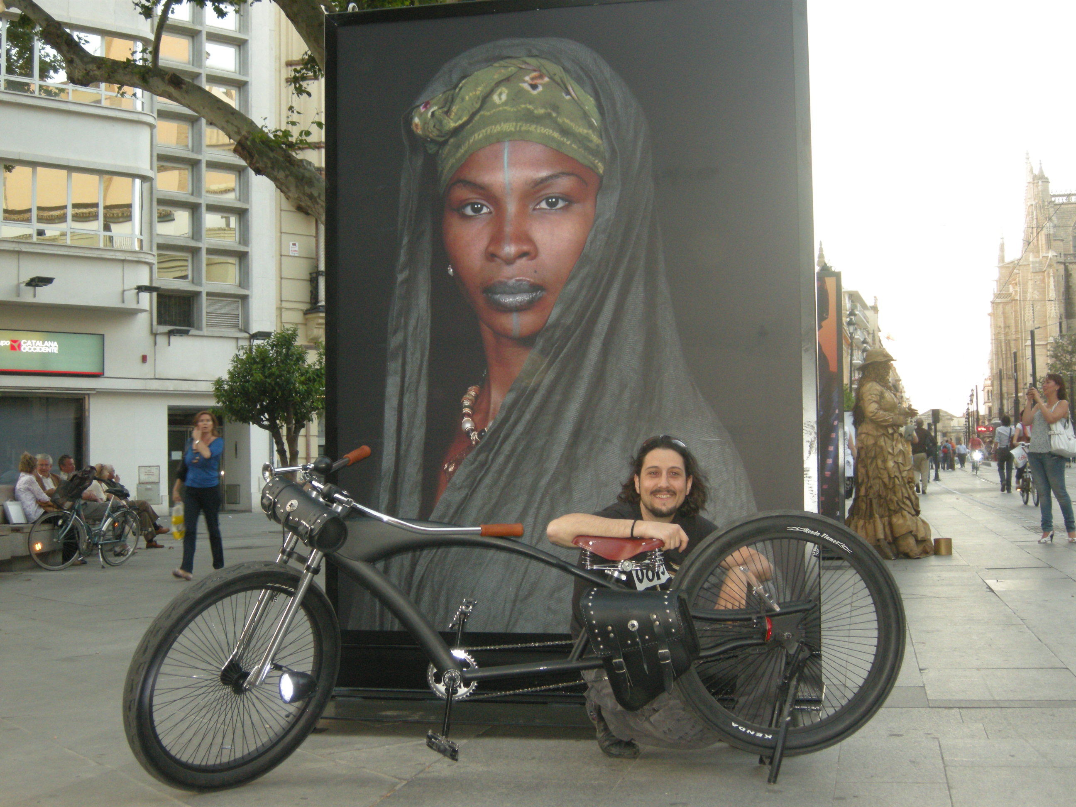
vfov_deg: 30.9
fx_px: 1461
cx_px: 538
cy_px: 404
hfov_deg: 40.4
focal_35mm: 47
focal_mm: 10.1
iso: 242
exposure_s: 1/30
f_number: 3.1
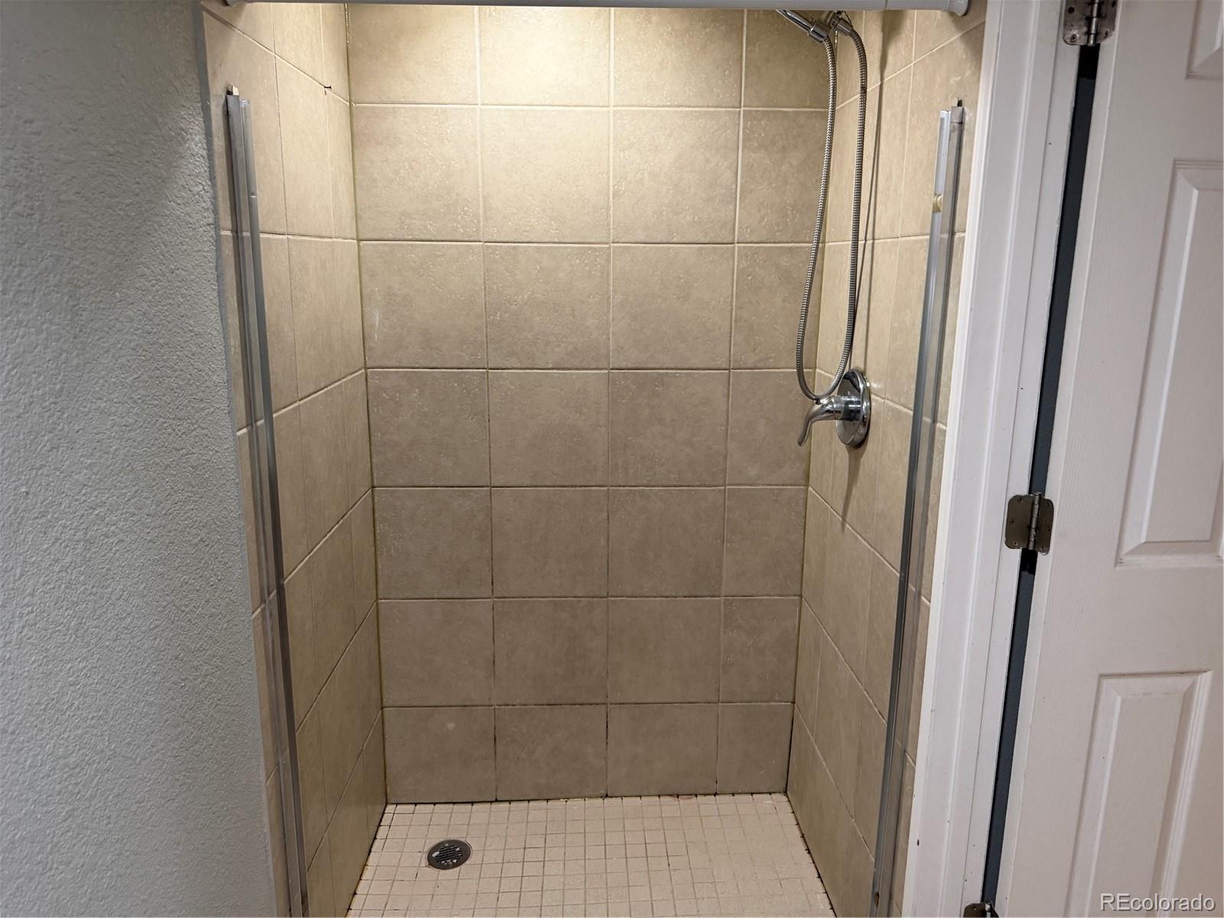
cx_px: 612
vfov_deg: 56.8
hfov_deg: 71.6
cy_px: 459
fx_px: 849
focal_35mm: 24
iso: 320
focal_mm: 6.76
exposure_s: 1/60
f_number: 1.78
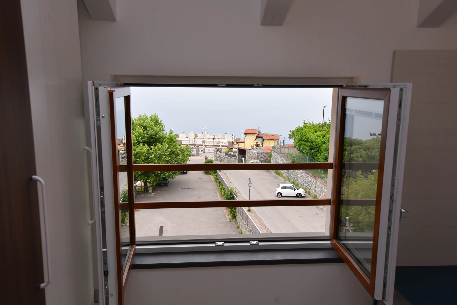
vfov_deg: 43.6
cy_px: 152
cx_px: 228
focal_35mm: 30
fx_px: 381
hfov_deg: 61.9
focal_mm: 30
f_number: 11
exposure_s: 1/160
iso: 200
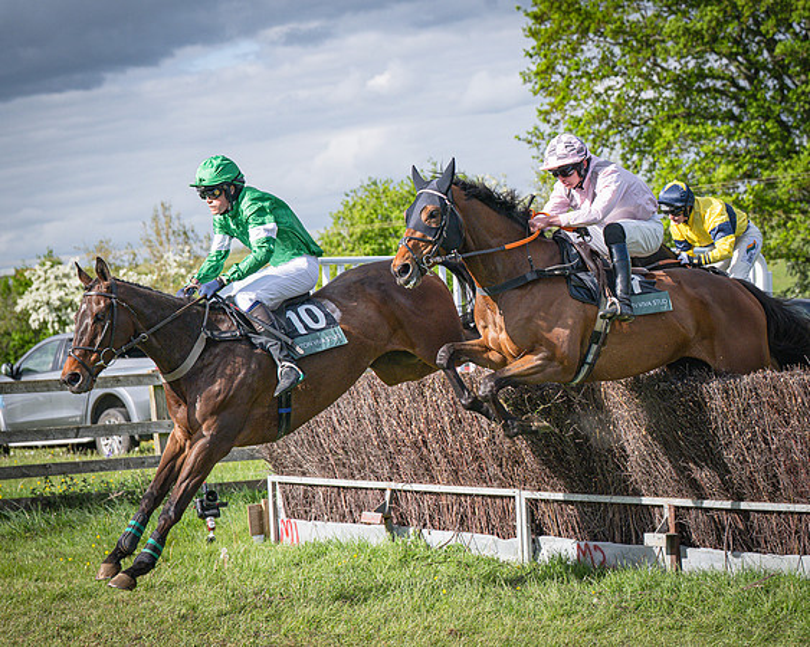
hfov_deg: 16.3
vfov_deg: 13.0
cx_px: 405
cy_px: 324
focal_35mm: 118
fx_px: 2835
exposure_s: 1/3200
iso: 400
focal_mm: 70
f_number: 4
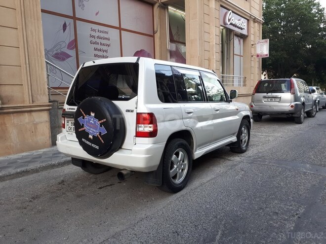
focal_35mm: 27
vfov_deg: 51.4
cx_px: 163
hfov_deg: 65.3
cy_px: 122
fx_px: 254
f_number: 1.9
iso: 40
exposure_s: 1/50
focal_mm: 3.6
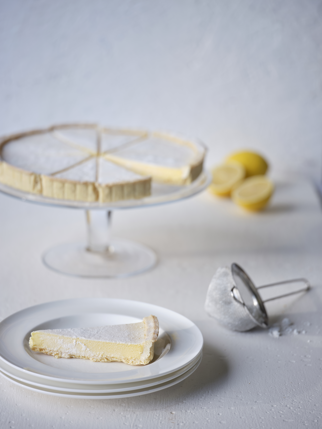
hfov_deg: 15.6
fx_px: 1178
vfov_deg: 20.7
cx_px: 161
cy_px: 214
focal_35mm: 95
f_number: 4
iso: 160
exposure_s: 1/100
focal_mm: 120
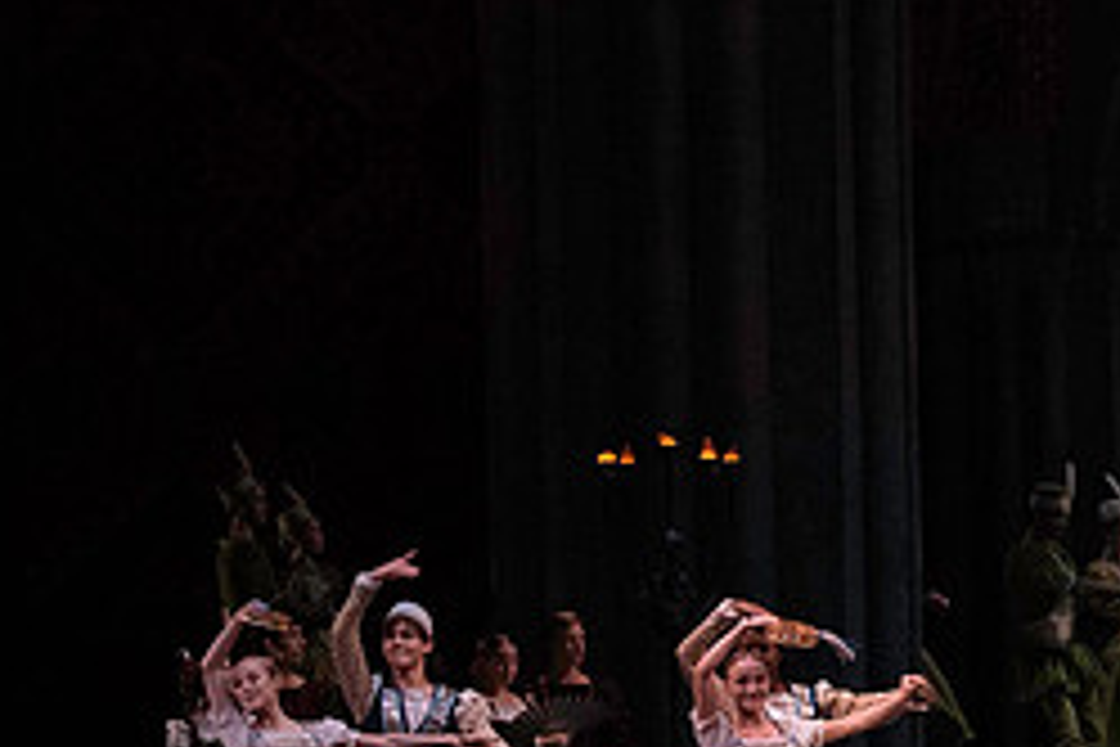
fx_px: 6439
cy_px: 529
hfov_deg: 9.8
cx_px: 1187
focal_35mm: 207
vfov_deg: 6.6
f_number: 7.1
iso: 12800
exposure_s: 1/400
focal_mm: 89
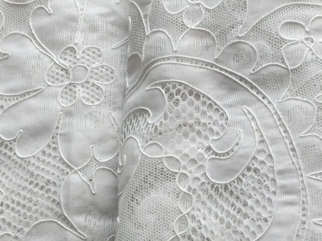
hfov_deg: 17.8
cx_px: 286
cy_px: 206
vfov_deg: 13.5
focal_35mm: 109
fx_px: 1014
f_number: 2.4
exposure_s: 1/127
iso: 25
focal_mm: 3.3
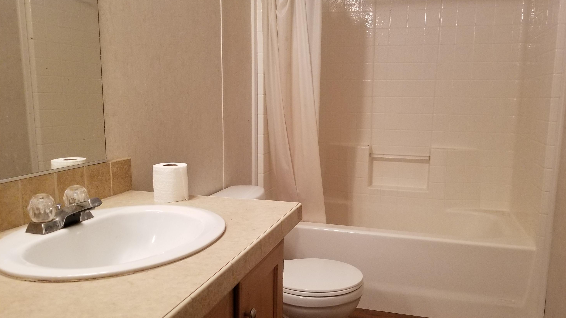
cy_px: 163
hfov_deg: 66.1
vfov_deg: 40.2
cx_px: 285
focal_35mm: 29
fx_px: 435
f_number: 1.7
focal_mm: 4.3
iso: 200
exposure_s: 1/60
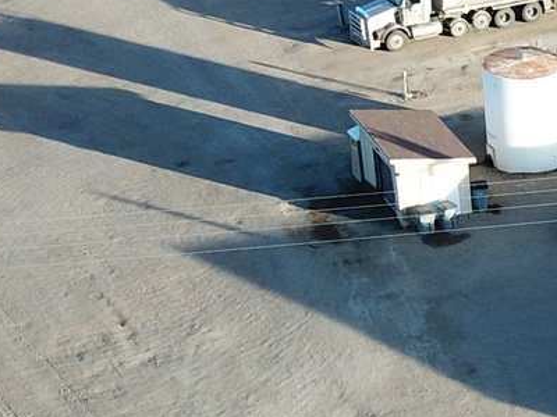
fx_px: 2140
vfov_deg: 11.1
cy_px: 311
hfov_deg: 13.2
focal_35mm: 133
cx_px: 1028
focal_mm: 4.73
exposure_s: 1/347
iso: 100
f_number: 2.2
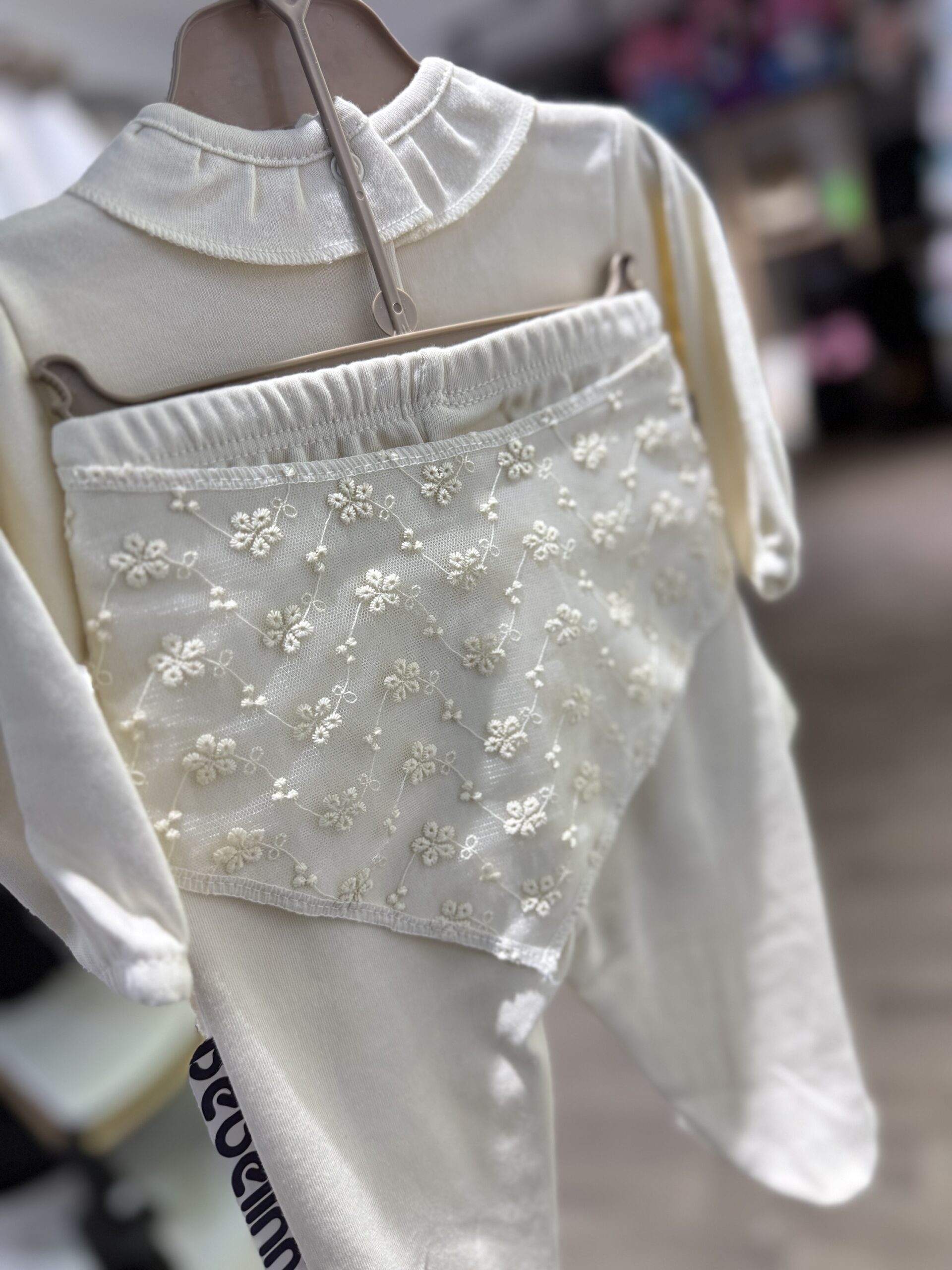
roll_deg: +15.9
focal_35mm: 24
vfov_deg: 71.6
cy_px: 635
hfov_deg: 56.8
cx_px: 476
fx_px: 880
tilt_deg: -16.9
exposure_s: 1/121
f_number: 1.78
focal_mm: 6.76
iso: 160
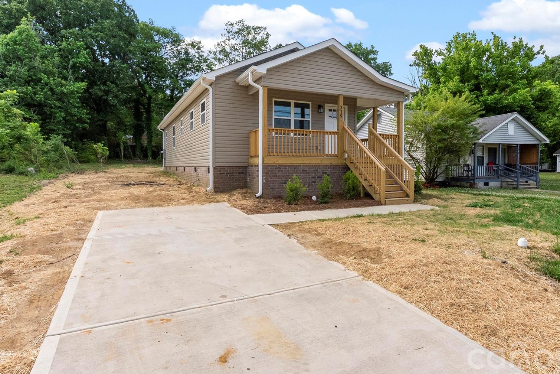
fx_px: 296
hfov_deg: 86.6
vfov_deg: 63.4
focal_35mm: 19
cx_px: 311
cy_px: 133
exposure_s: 1/1600
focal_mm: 14
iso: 1000
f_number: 9
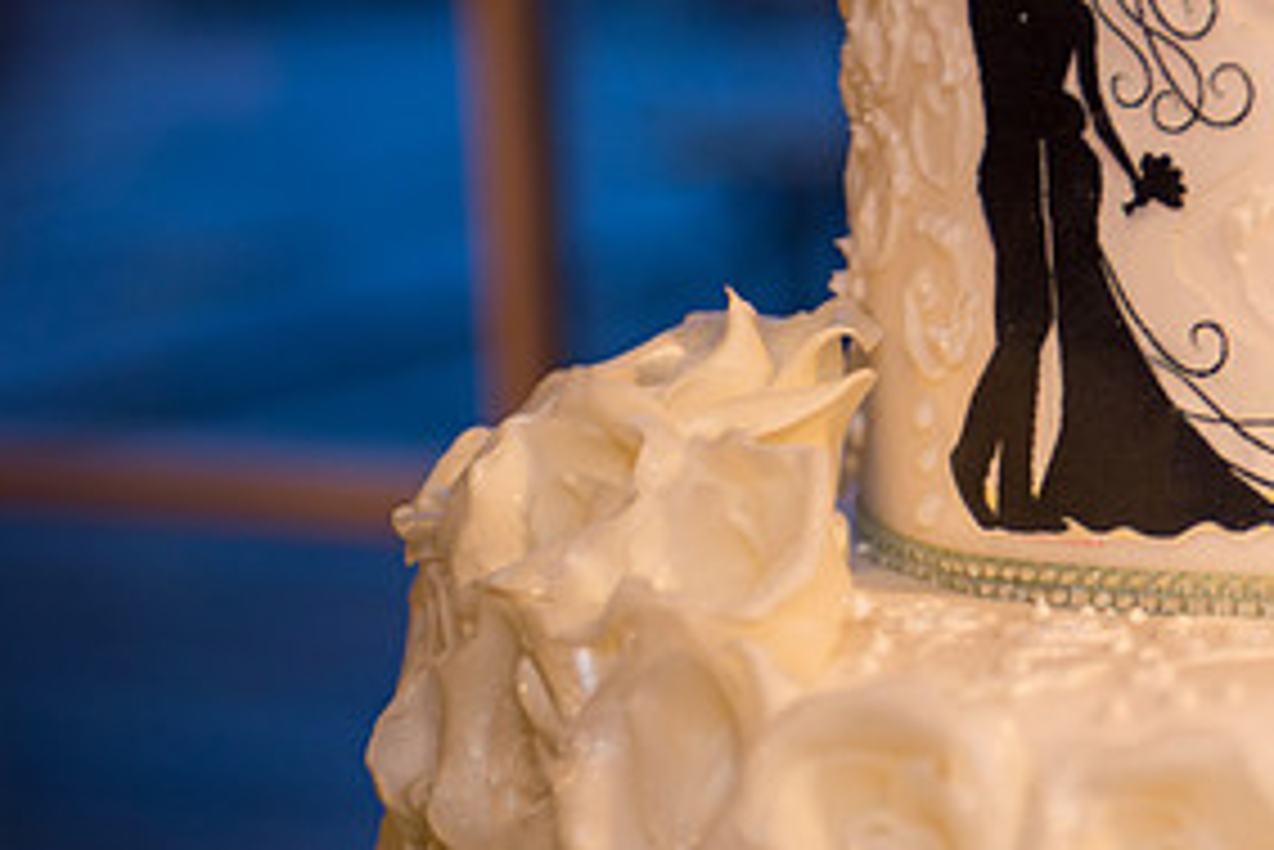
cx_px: 1256
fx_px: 4355
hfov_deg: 16.3
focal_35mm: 123
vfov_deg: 11.2
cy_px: 358
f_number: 3.2
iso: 1000
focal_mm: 60
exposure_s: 1/60
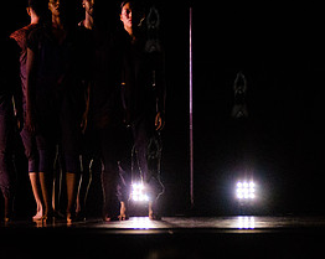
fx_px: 4737
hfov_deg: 3.9
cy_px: 78
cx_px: 27
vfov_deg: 3.1
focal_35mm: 493
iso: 4000
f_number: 2.8
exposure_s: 1/640
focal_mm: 200
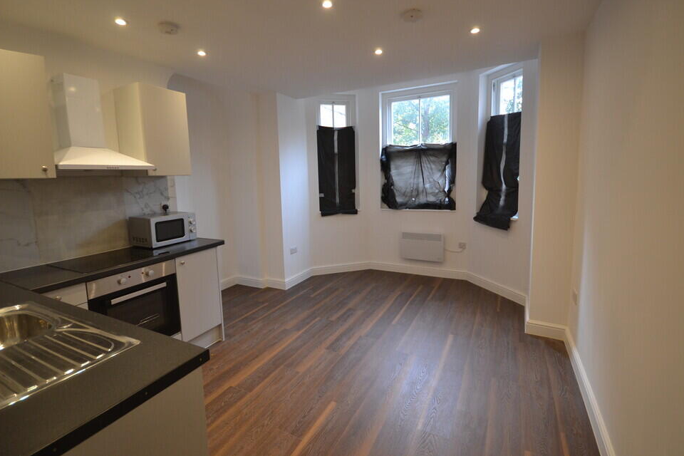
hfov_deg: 96.7
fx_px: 304
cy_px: 213
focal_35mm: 16
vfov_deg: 73.7
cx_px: 336
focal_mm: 10
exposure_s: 1/60
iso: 450
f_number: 4
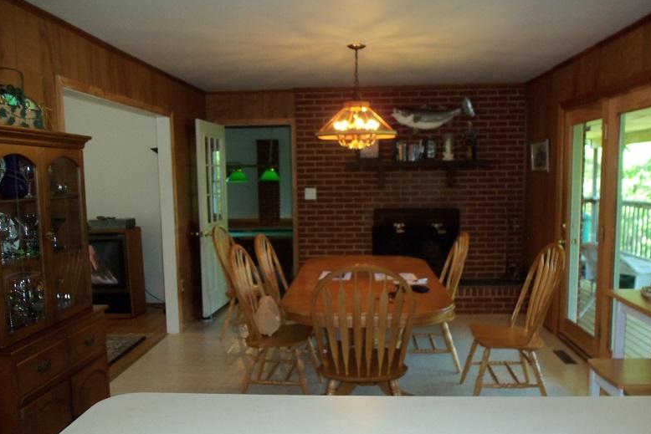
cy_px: 249
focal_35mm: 31
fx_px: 561
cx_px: 332
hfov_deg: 60.3
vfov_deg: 42.2
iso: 100
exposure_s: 1/30
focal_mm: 5.2
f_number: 3.4
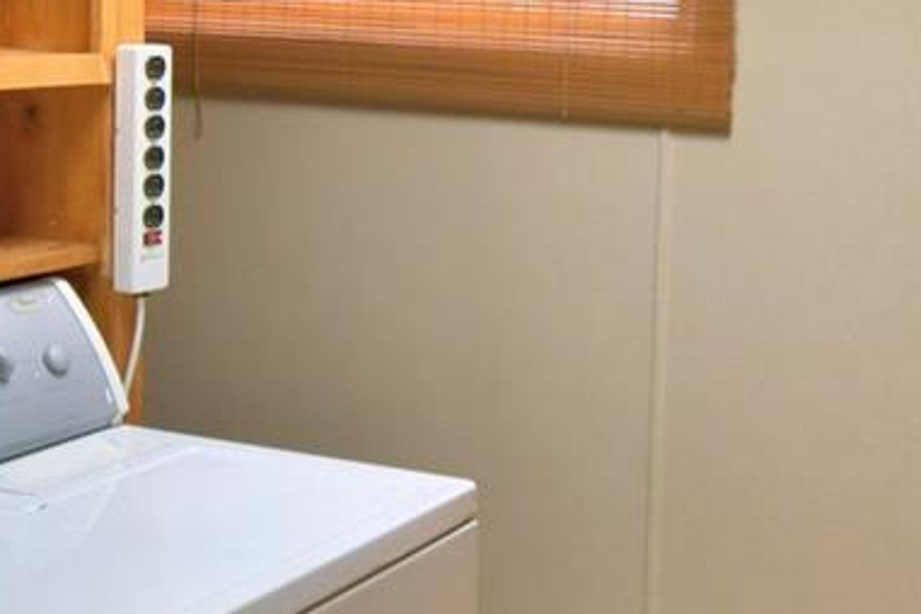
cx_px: 629
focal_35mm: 63
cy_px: 121
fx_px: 1612
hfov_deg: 31.6
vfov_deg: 21.3
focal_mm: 10
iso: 400
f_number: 4.5
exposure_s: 1/80
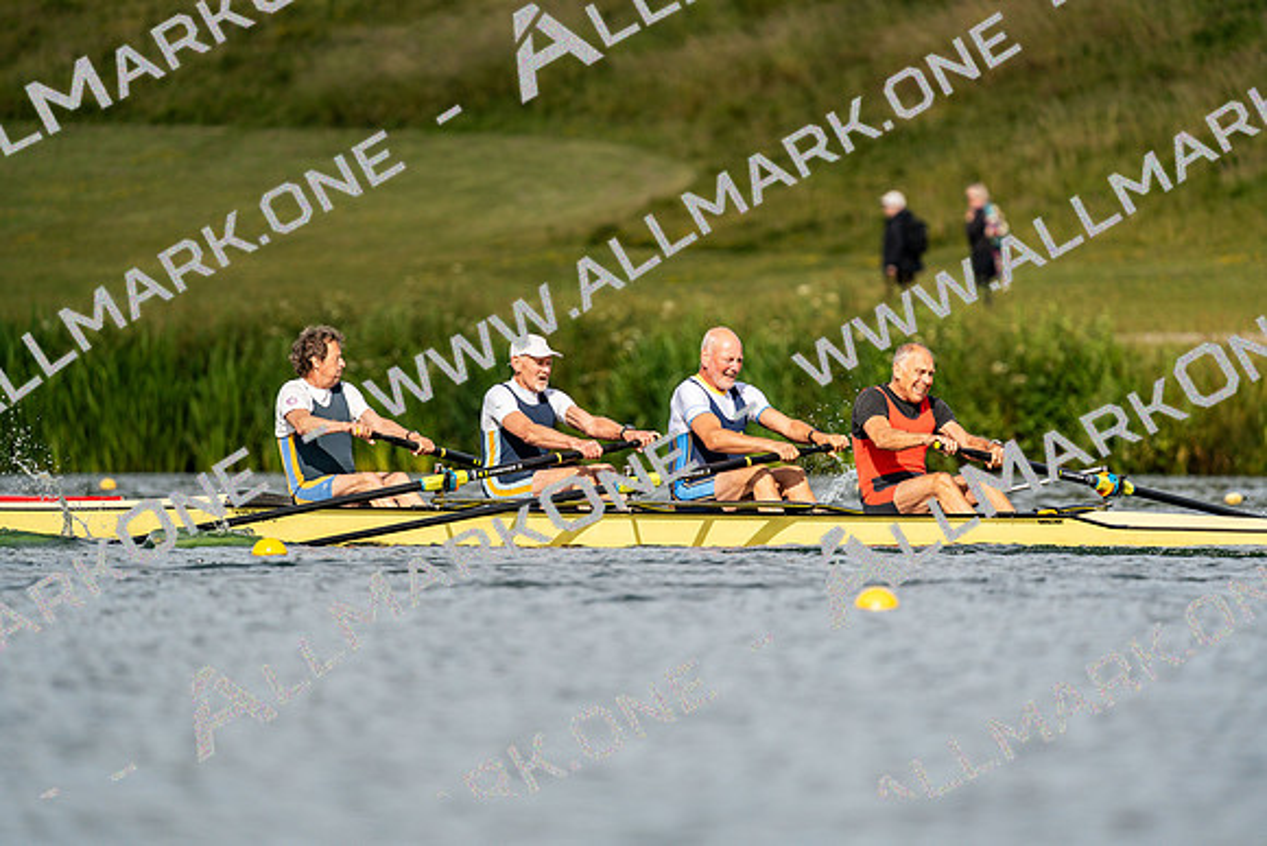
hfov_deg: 3.4
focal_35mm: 600
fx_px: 21121
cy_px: 423
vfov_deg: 2.3
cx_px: 634
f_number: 6.3
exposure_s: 1/2000
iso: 200
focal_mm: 600
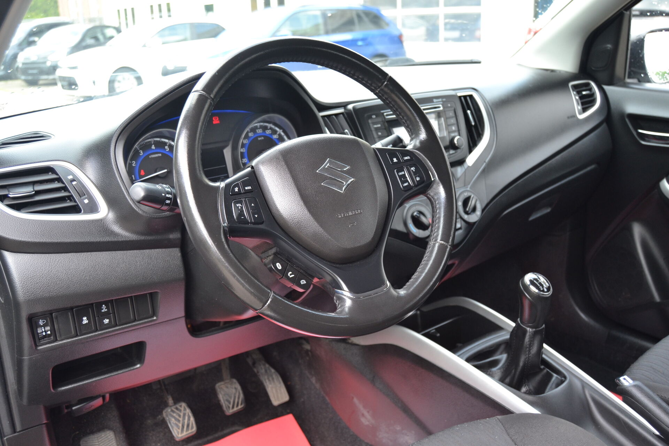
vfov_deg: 38.4
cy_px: 223
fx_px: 641
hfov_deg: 55.1
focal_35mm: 34
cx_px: 334
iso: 400
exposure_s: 1/100
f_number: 5
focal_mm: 23
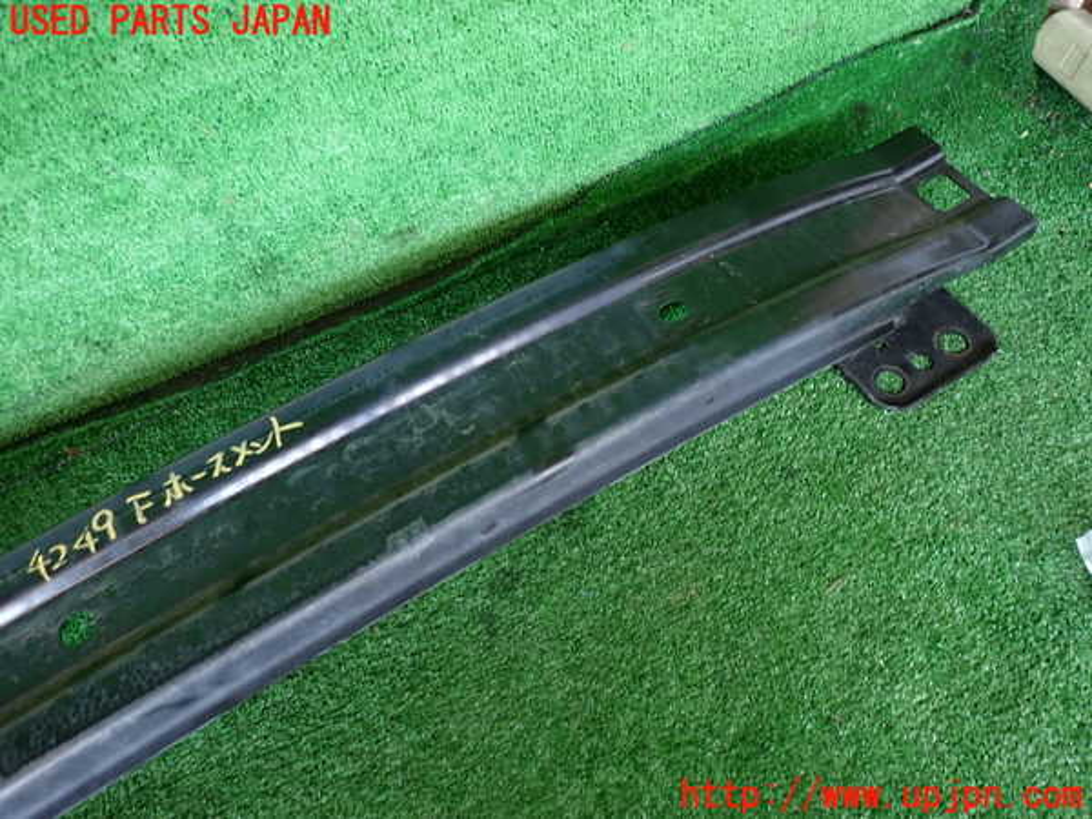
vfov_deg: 54.9
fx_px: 789
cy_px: 410
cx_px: 546
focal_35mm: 25
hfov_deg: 69.4
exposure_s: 1/50
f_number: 2
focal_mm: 4.5
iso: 200
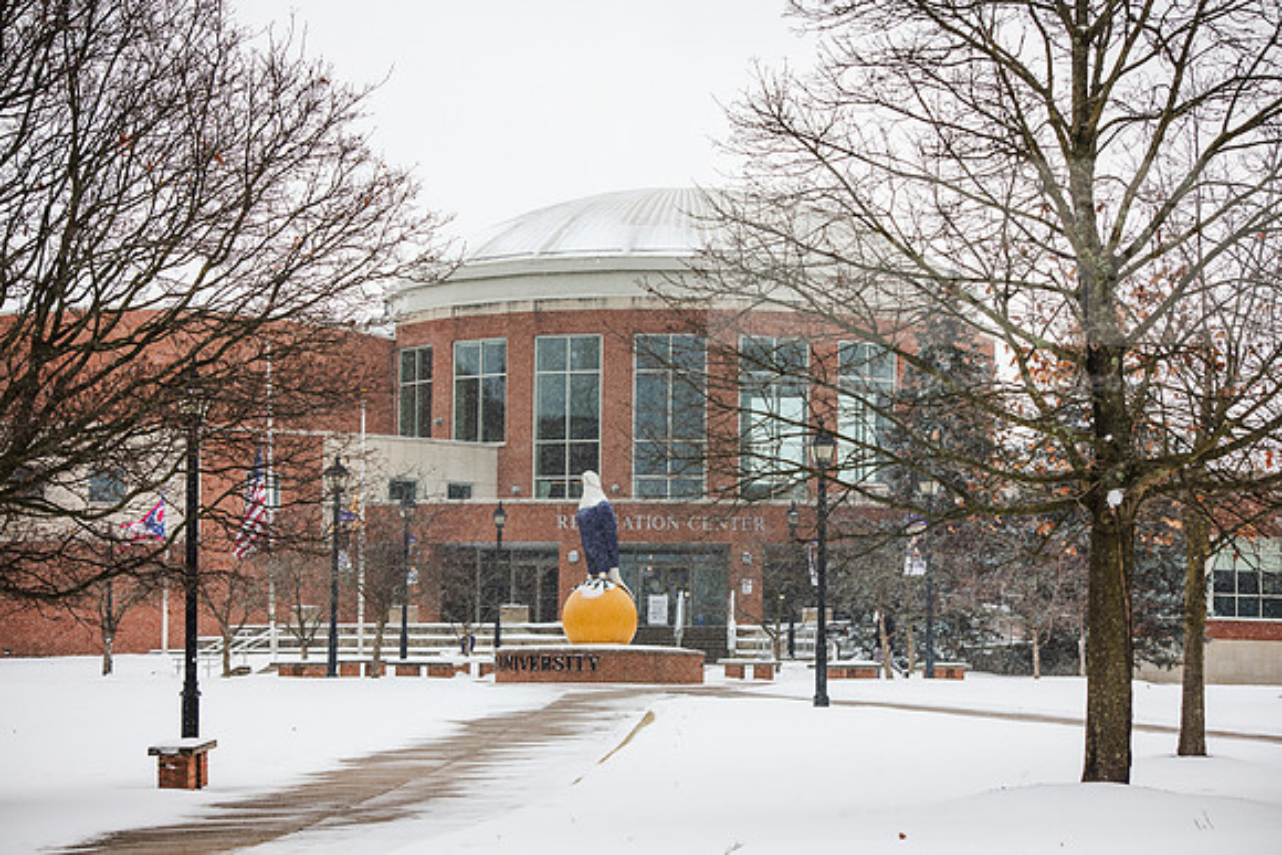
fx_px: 3562
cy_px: 428
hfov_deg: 20.4
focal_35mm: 100
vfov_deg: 13.7
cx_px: 641
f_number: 4.5
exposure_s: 1/250
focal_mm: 100
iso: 320
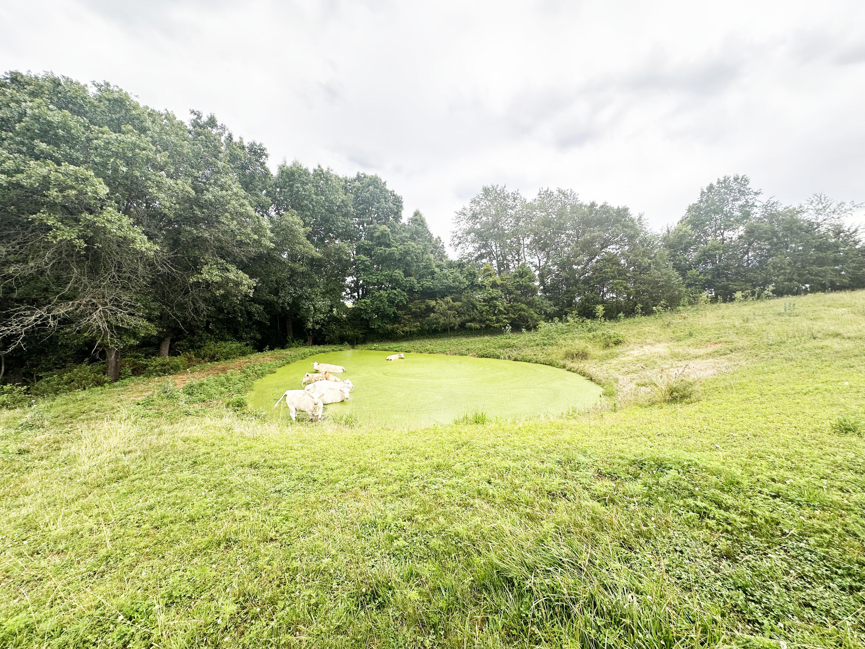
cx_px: 432
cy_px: 324
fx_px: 350
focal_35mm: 14
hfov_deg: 102.1
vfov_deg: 85.7
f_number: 2.2
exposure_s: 1/325
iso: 40
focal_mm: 2.22
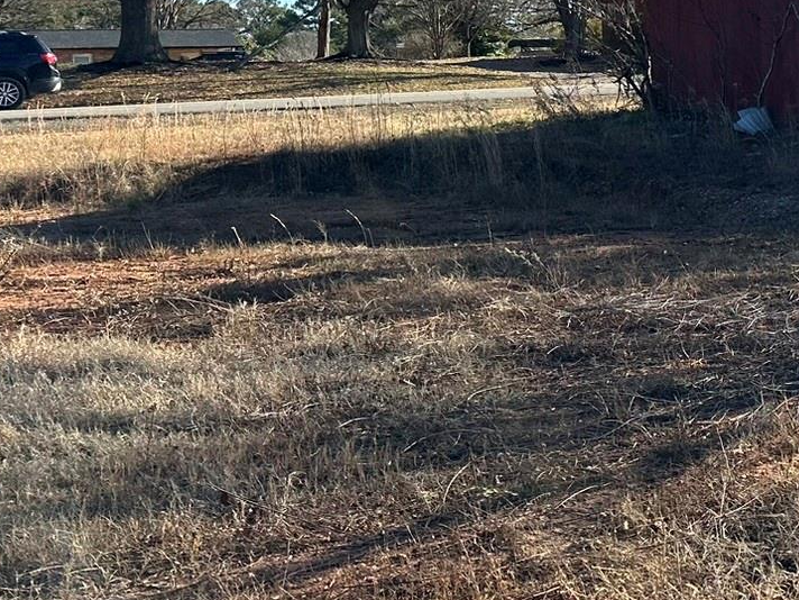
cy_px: 67
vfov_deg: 20.9
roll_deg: +2.3
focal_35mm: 69
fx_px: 1593
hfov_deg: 23.6
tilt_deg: +0.4
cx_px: 1132
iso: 80
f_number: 1.78
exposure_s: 1/2809
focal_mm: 6.86
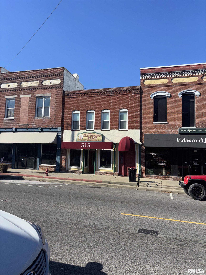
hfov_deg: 53.1
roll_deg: -1.6
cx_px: 103
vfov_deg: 67.3
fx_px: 206
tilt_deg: +5.8
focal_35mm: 26
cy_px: 138
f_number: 1.6
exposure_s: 1/4255
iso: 32
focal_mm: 5.96
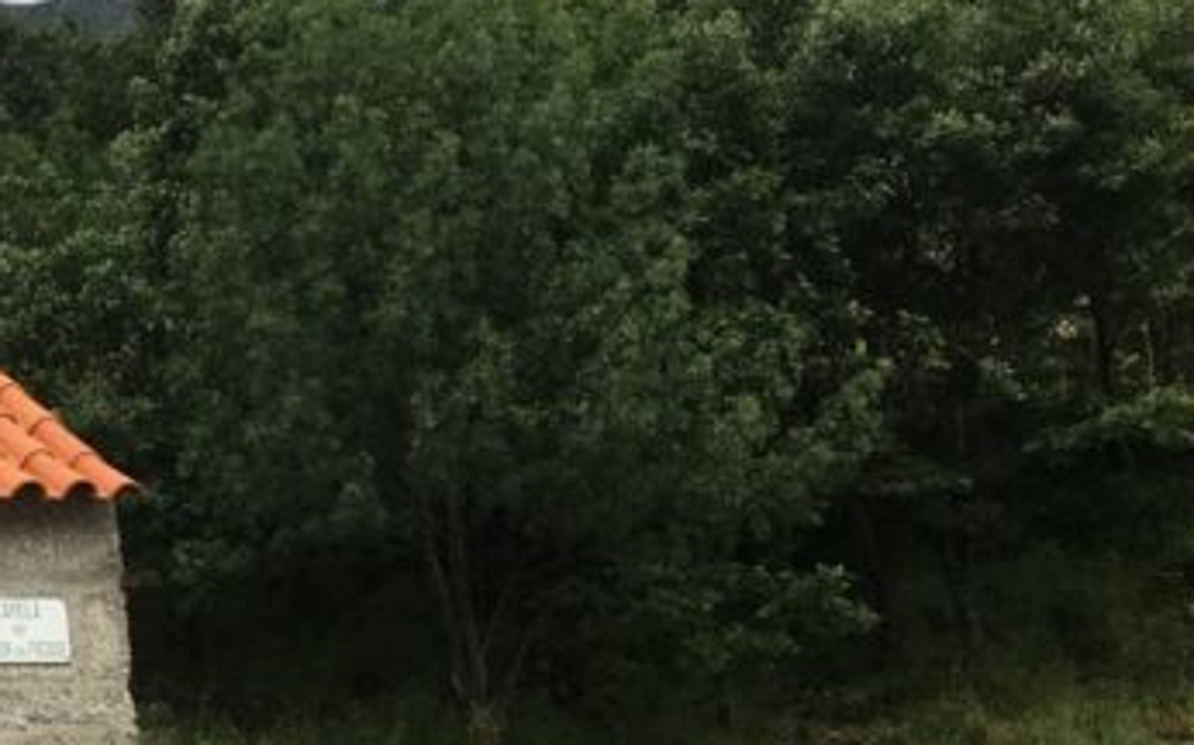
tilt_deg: +12.6
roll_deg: +2.7
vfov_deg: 14.3
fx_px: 2960
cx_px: -528
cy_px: 562
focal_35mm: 91
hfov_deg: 20.1
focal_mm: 4.15
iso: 25
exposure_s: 1/1374
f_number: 2.2
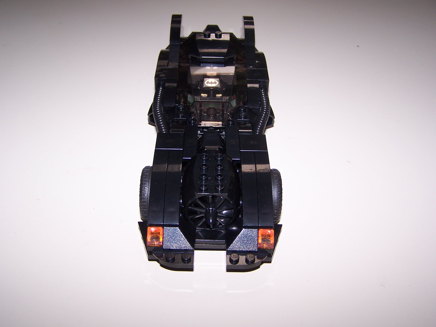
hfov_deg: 49.0
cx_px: 218
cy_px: 164
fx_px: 479
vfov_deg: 37.7
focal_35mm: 38
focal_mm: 6.3
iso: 80
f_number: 2.8
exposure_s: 1/60
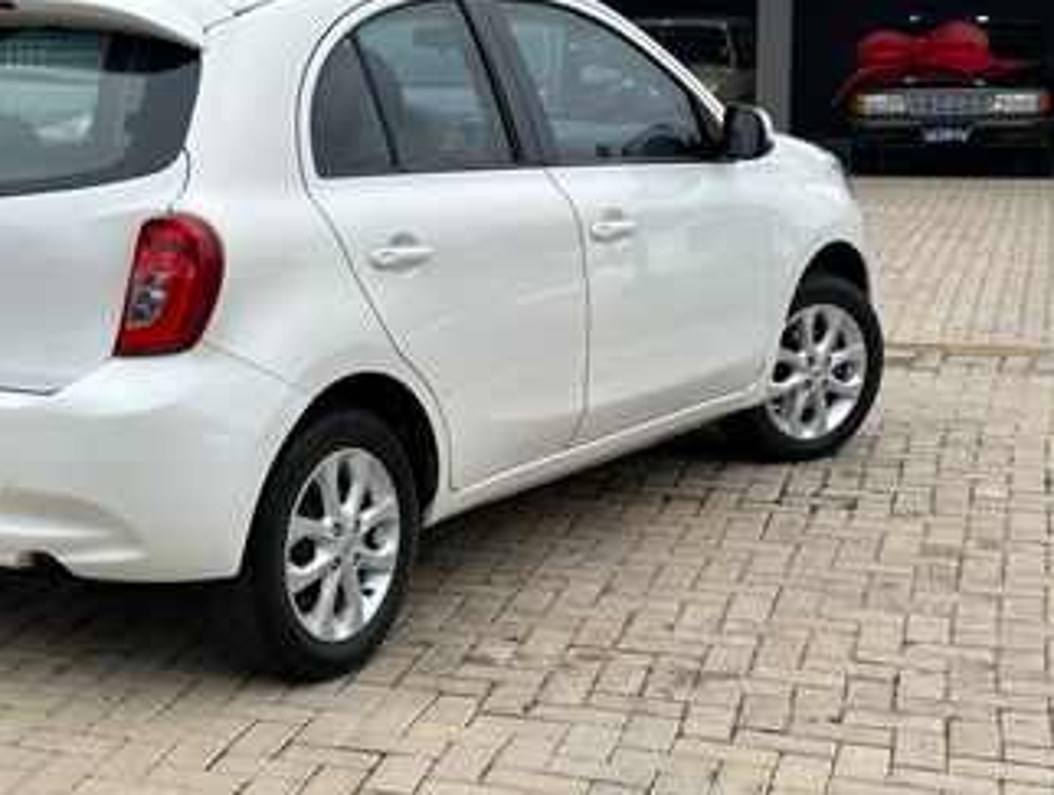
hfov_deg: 27.4
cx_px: 291
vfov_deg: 21.0
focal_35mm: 70
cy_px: 255
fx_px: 2136
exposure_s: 1/903
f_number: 1.78
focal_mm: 6.86
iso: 64
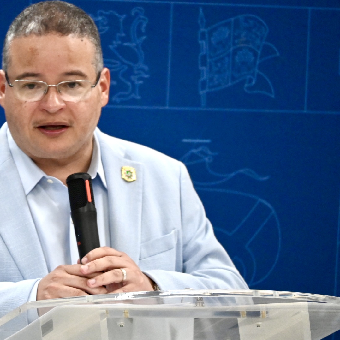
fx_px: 5112
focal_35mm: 460
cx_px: 87
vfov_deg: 3.8
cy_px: 170
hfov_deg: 3.8
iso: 5000
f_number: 6.3
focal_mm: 240
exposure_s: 1/200
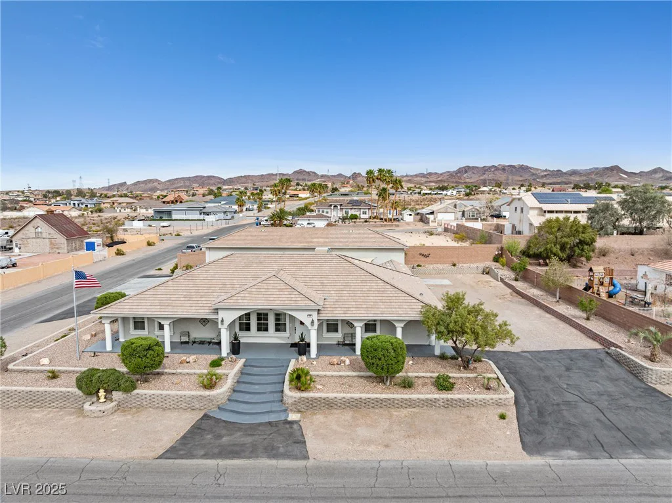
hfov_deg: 71.6
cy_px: 252
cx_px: 336
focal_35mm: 24
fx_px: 465
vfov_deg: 56.7
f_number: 2.8
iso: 100
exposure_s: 1/240
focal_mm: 12.29
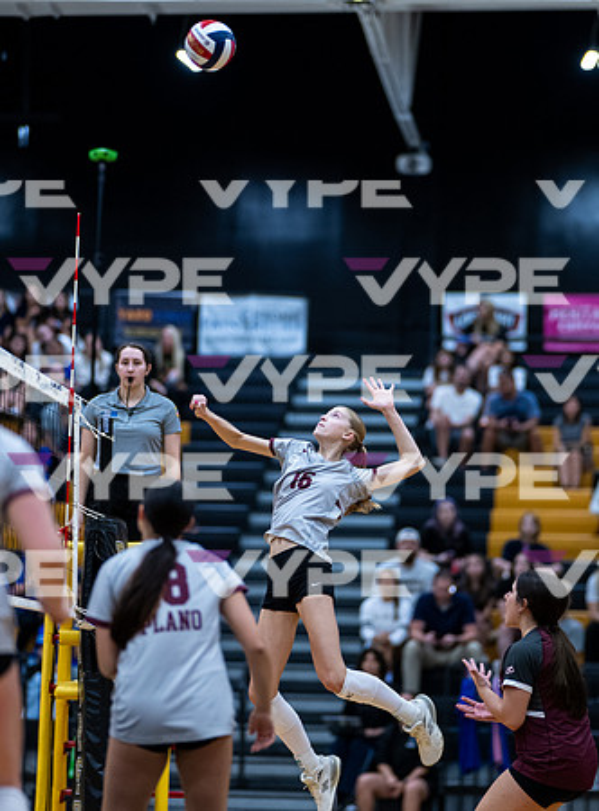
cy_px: 389
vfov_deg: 15.1
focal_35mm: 131
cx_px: 317
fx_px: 3056
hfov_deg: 11.2
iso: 1250
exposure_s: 1/2000
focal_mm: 85
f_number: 1.2
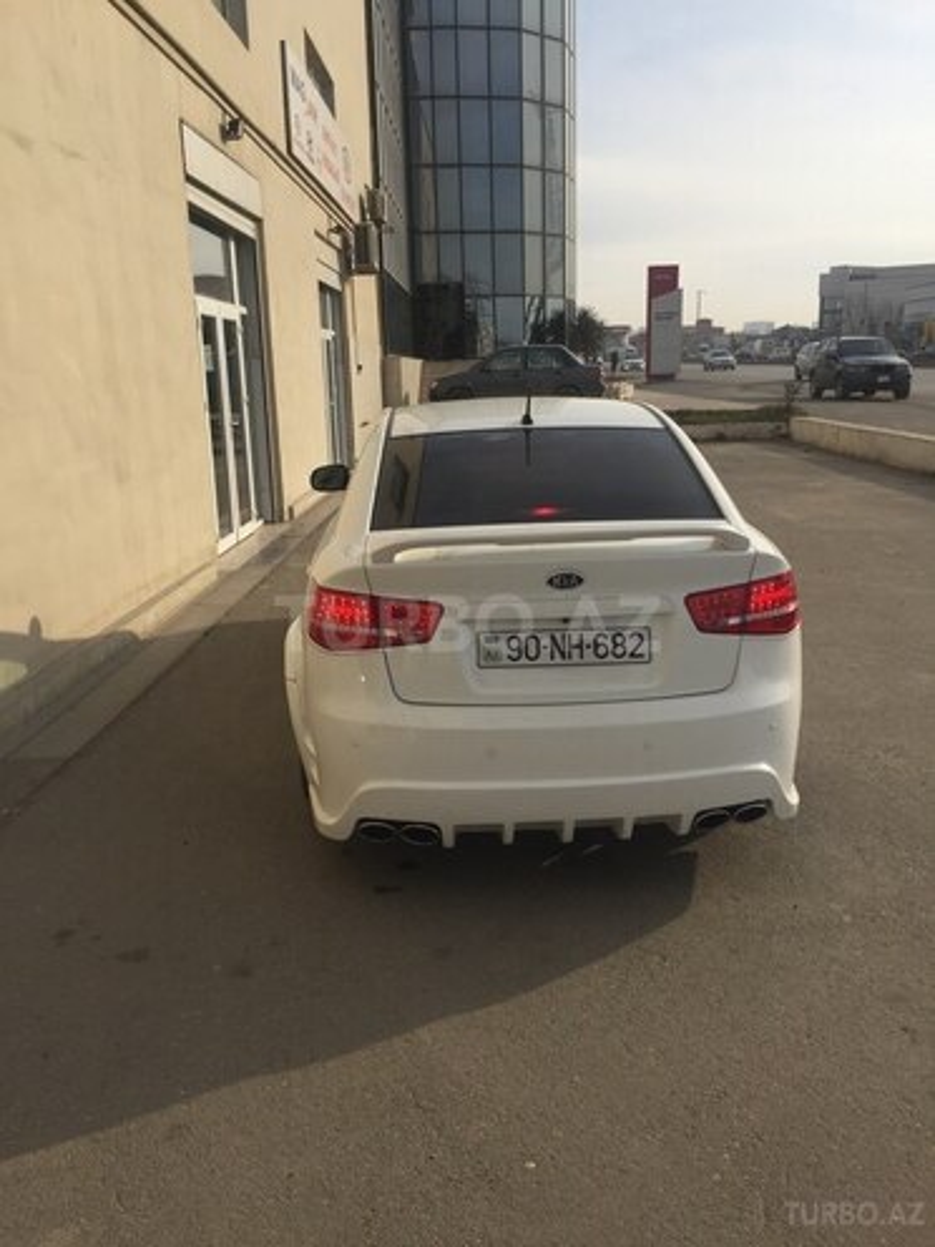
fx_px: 1044
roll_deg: +1.0
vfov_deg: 61.7
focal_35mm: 29
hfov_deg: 48.2
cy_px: 624
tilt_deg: -13.3
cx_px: 468
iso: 32
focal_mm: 4.15
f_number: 2.2
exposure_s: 1/2825
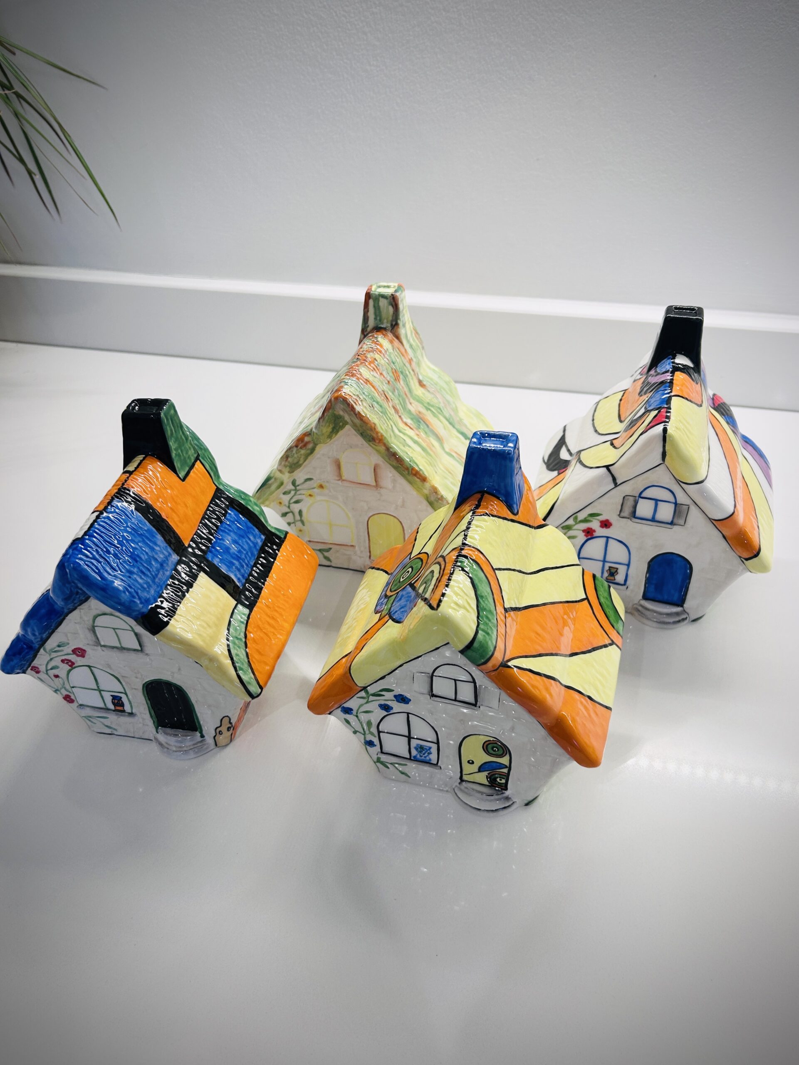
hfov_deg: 53.1
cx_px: 400
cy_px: 532
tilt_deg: -41.7
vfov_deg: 67.3
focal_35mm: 26
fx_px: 800
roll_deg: +2.8
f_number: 1.5
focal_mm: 5.7
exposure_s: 1/100
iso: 64
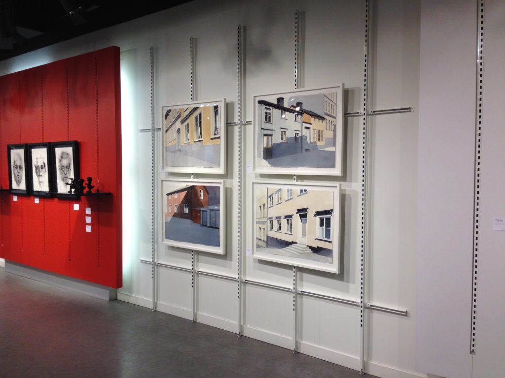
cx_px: 252
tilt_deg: -2.1
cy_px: 189
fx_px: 481
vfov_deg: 42.9
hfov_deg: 55.4
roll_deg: -0.4
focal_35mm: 33
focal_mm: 4.12
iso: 64
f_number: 2.4
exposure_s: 1/120
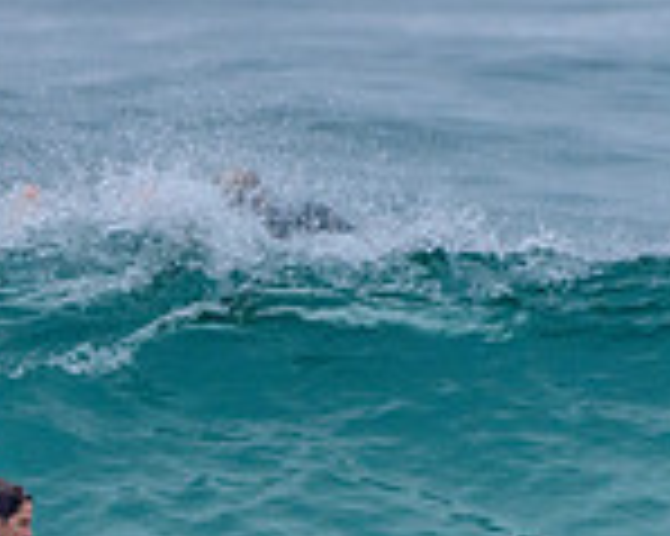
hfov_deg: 0.9
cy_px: 702
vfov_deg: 0.7
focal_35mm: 2236
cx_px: -125
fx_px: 44310
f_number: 5.6
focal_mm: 500
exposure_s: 1/2000
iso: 1400
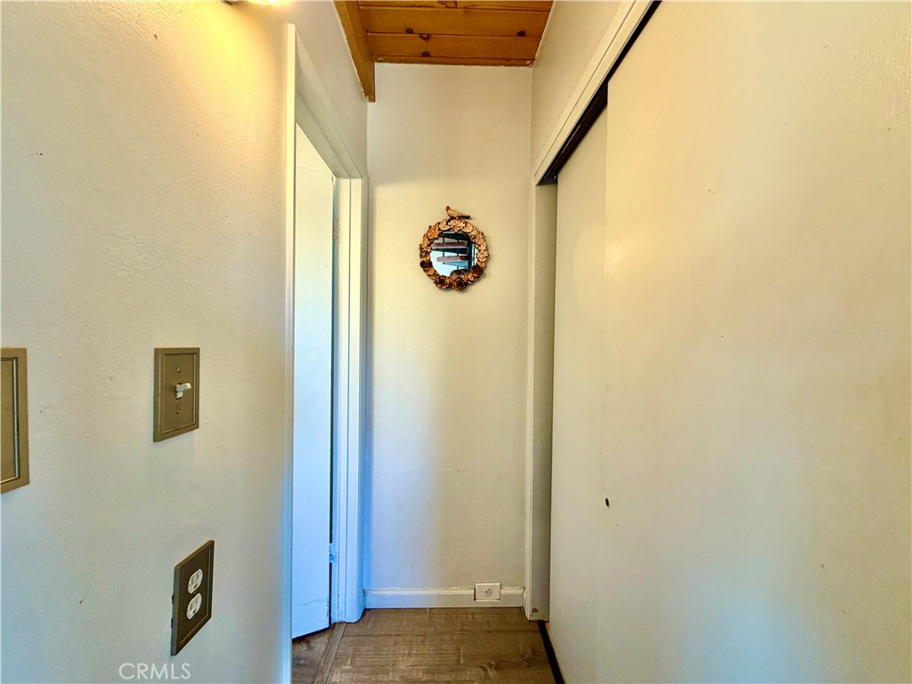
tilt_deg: -0.8
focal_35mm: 14
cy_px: 342
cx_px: 456
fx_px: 369
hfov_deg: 102.1
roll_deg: -0.3
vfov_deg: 85.7
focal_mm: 2.22
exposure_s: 1/60
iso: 160
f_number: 2.2
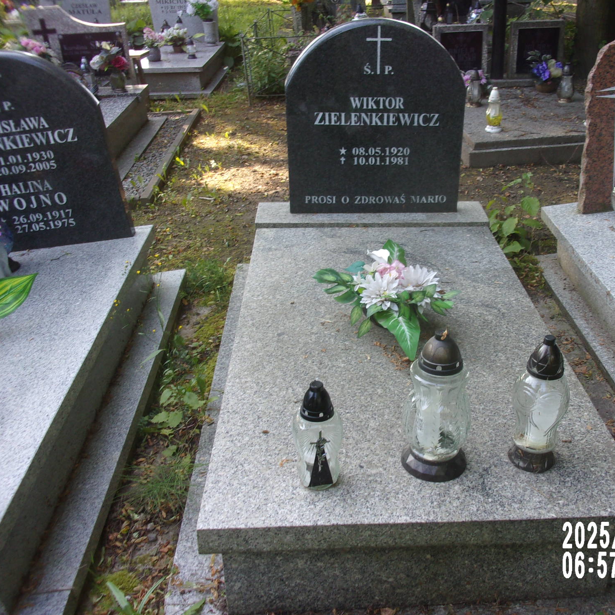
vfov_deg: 48.4
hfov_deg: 48.0
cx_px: 380
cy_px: 304
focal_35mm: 34
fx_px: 683
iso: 80
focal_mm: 5.1
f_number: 3.9
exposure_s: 1/50
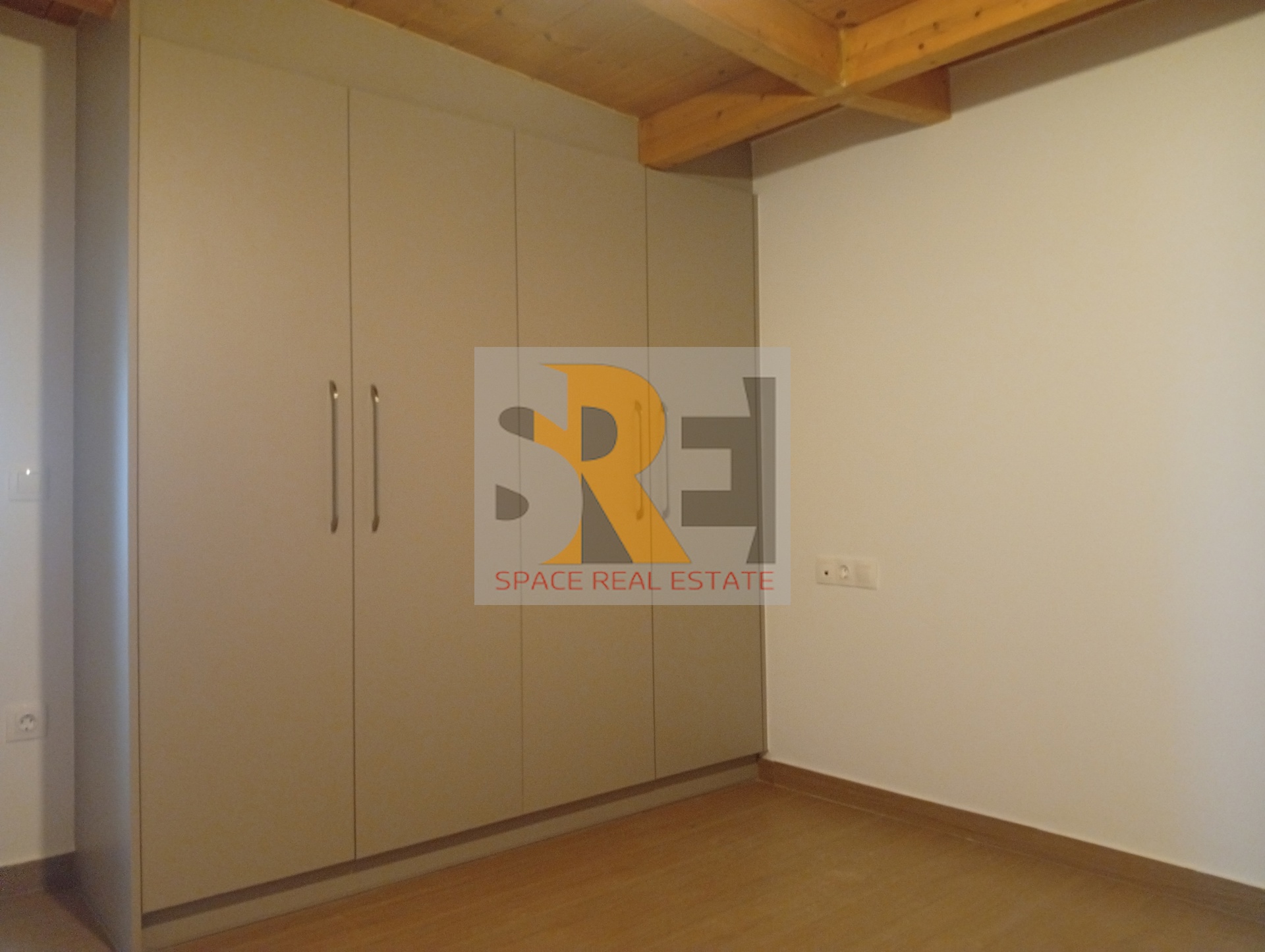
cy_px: 476
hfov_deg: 65.2
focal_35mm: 27
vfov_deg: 51.5
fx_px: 988
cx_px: 632
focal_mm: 3.98
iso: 1496
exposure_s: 1/20
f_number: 1.8
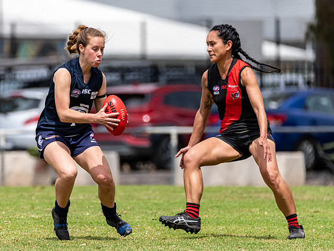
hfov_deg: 2.9
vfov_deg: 2.2
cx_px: 125
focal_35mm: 688
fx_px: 6640
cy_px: 115
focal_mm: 550
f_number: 6.3
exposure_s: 1/3200
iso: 800
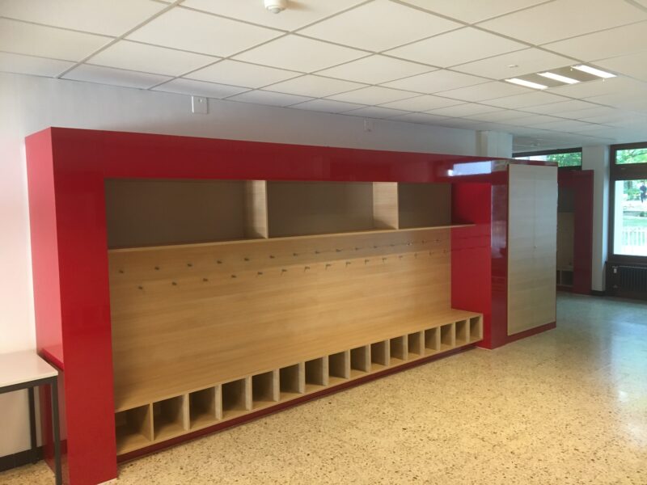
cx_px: 324
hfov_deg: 61.7
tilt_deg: -5.5
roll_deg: +1.3
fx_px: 542
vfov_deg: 48.2
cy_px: 242
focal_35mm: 29
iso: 200
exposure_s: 1/33
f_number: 2.2
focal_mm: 4.15
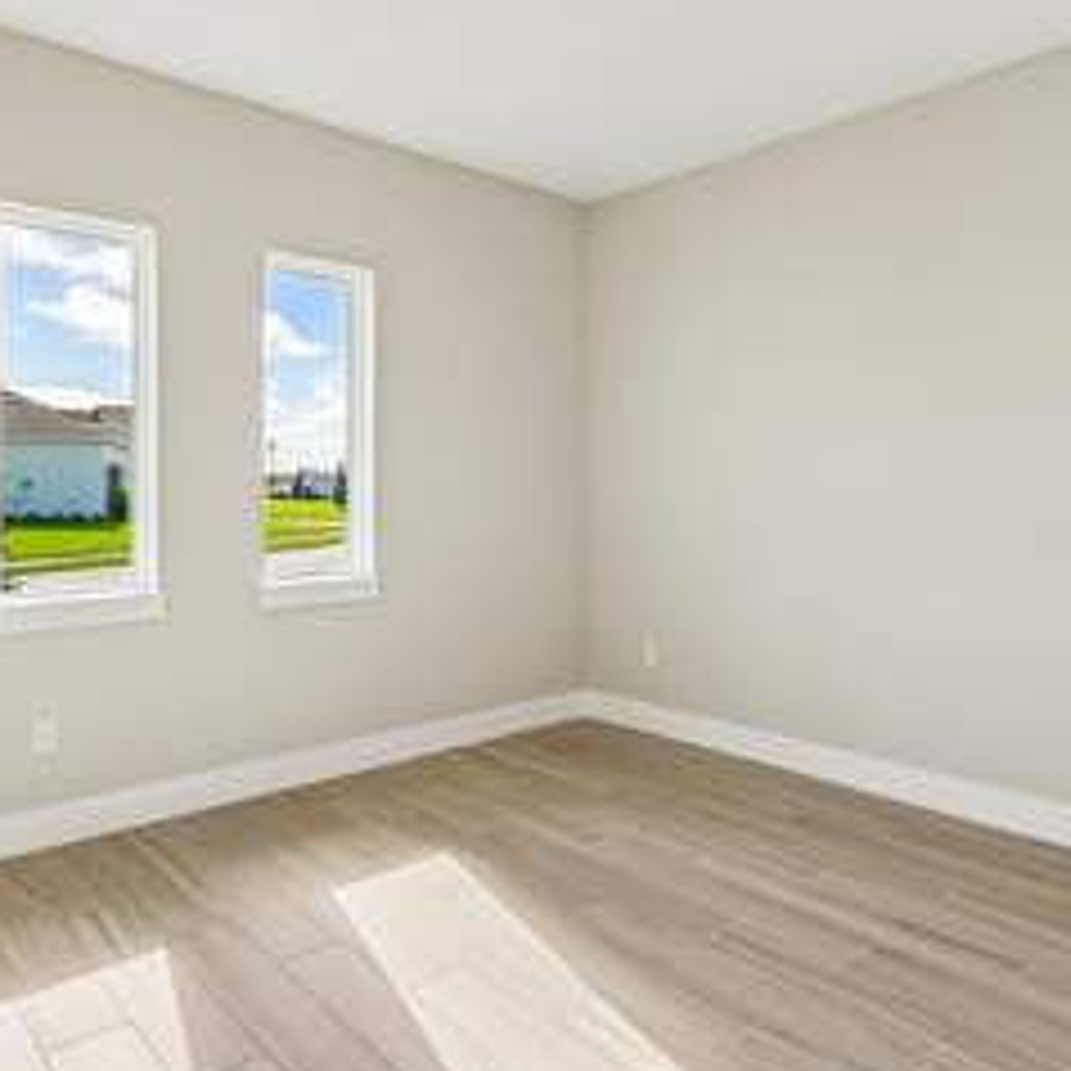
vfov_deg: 64.9
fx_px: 840
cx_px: 459
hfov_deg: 64.7
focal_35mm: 24
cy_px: 484
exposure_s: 1/250
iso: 400
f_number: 8
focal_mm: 14
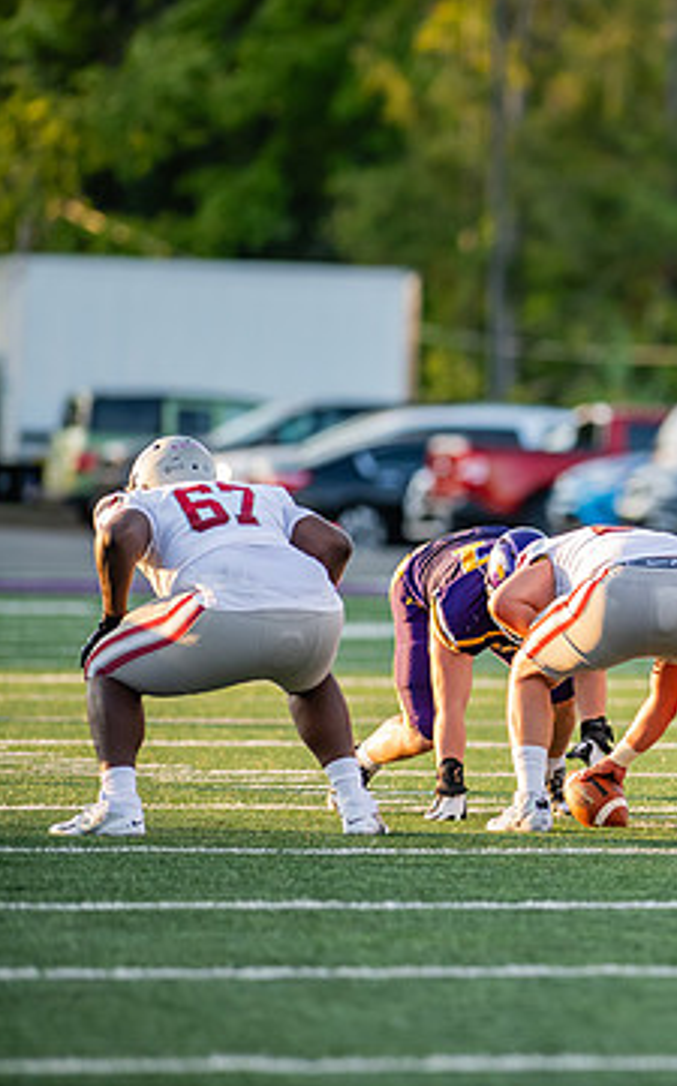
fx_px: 14553
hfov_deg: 2.7
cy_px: 534
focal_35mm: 492
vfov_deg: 4.3
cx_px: 858
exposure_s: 1/1250
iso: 800
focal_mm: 300
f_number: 3.2
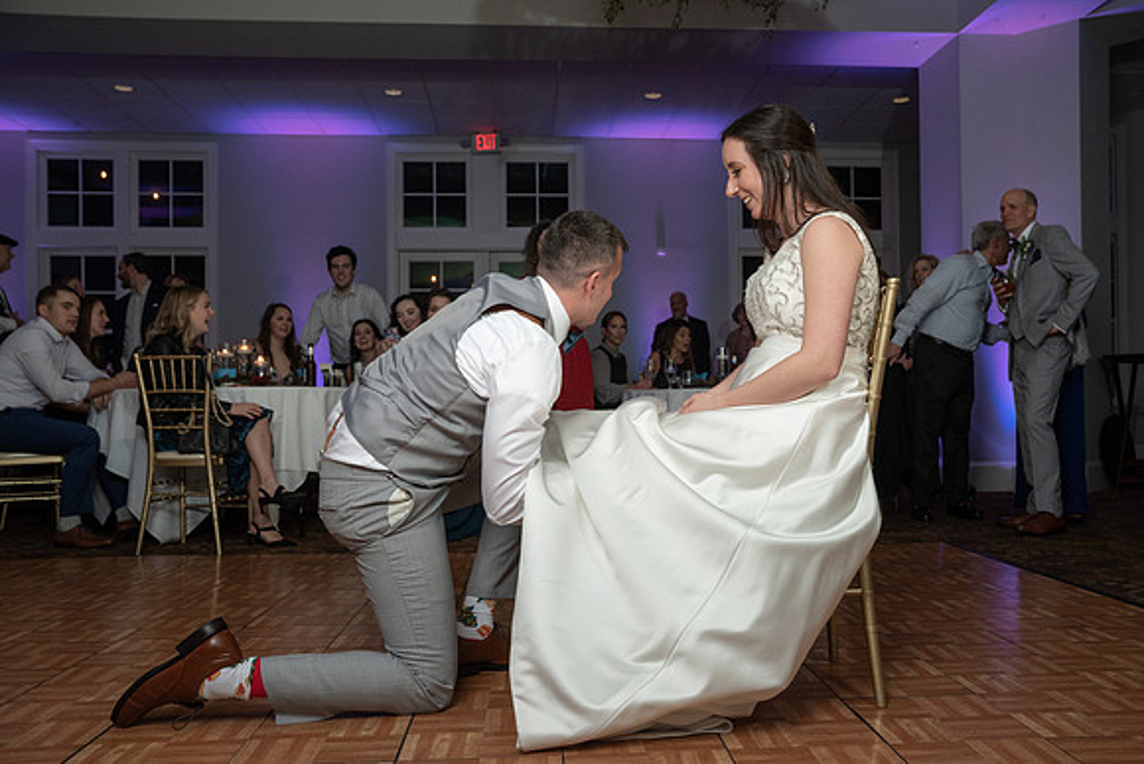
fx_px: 1027
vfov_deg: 40.8
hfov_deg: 58.2
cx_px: 598
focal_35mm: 32
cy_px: 399
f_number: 5.6
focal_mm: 30
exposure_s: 1/250
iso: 2000
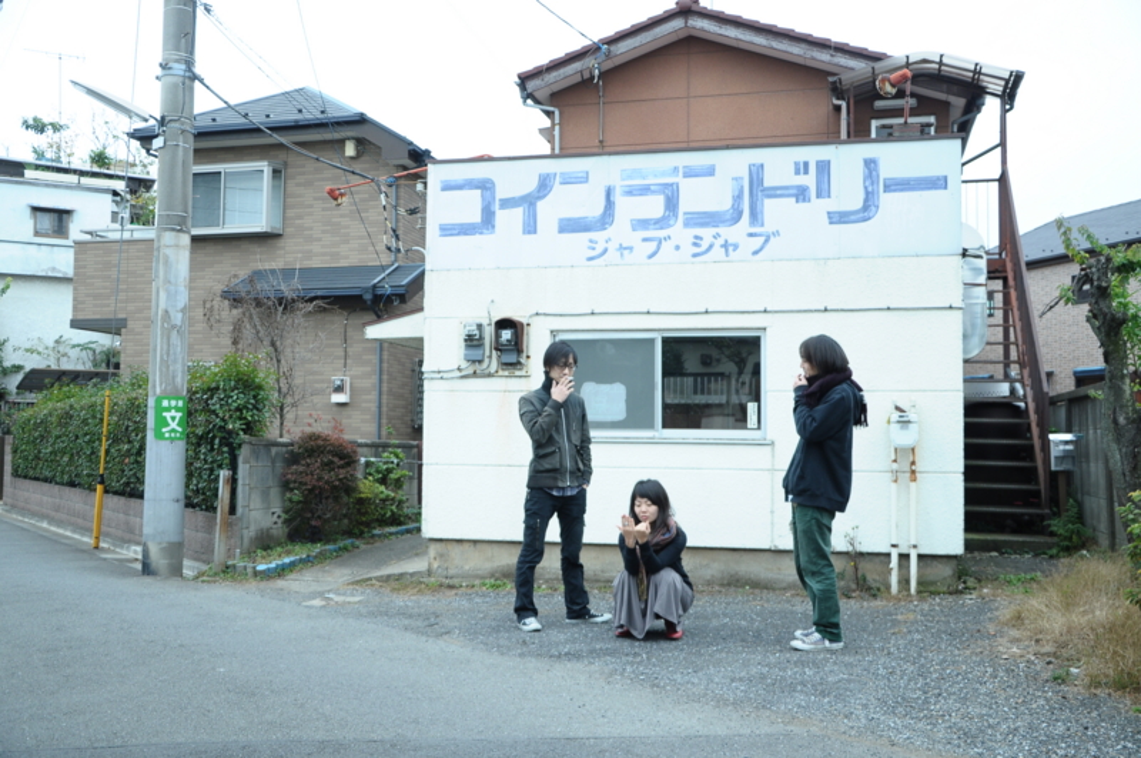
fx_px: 1139
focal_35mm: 36
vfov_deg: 36.8
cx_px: 570
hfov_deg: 53.2
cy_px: 379
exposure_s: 1/200
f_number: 3.8
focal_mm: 24
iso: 320
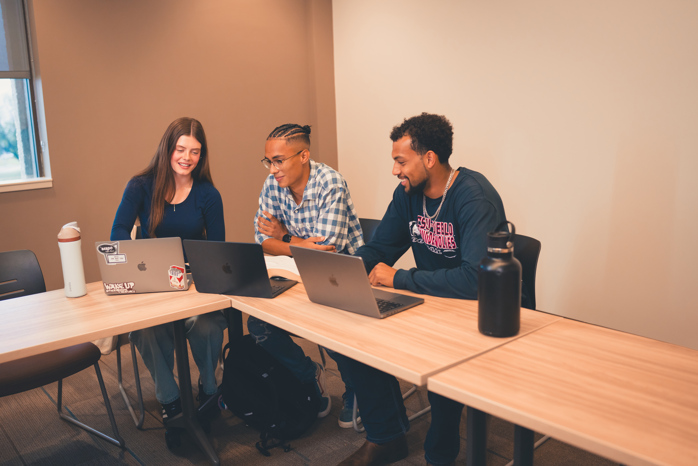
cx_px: 349
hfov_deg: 54.4
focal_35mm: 35
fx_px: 679
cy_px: 233
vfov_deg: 37.9
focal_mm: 35
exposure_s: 1/500
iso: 1250
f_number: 2
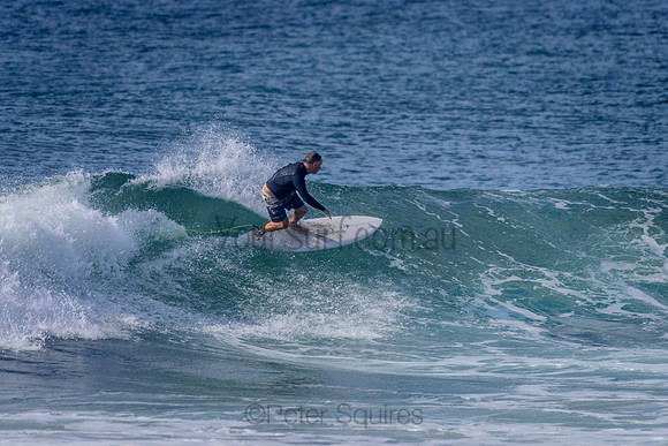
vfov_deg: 2.2
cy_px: 232
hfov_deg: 3.4
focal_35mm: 612
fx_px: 11366
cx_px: 297
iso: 180
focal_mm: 500
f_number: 5.6
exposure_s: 1/2000
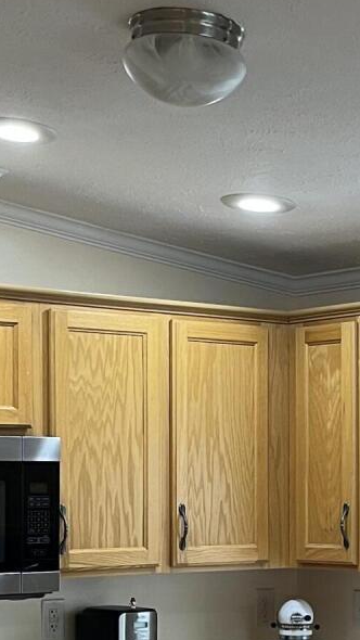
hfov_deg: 12.6
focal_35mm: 96
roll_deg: -0.6
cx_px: 255
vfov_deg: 22.0
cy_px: 481
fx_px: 1629
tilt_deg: +1.7
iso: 80
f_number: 1.6
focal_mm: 5.1
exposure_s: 1/60
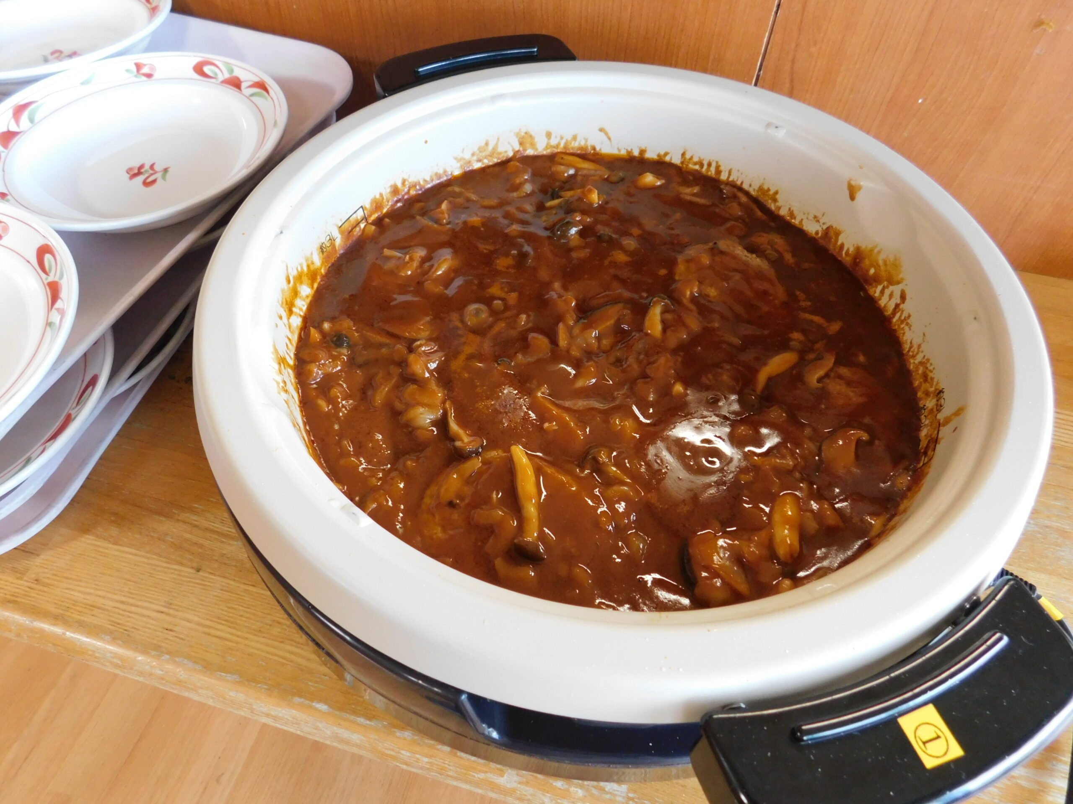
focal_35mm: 23
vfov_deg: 58.9
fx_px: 713
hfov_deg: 73.9
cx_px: 536
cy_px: 402
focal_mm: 4
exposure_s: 1/30
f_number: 3
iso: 360
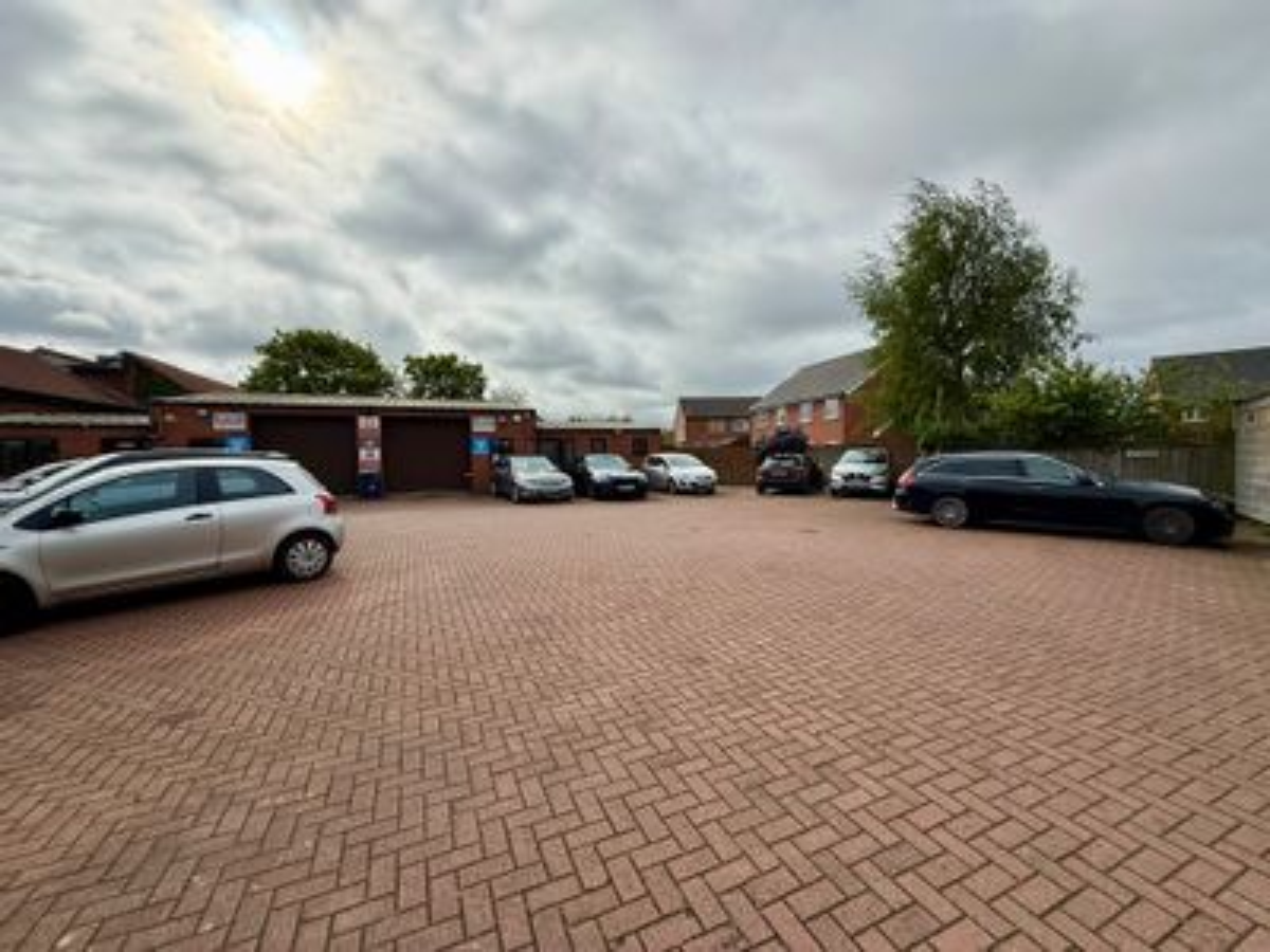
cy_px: 476
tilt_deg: -2.7
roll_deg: +1.0
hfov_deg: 102.1
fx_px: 514
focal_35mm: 14
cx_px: 635
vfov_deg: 85.7
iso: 64
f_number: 2.2
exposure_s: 1/3891
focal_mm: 2.22
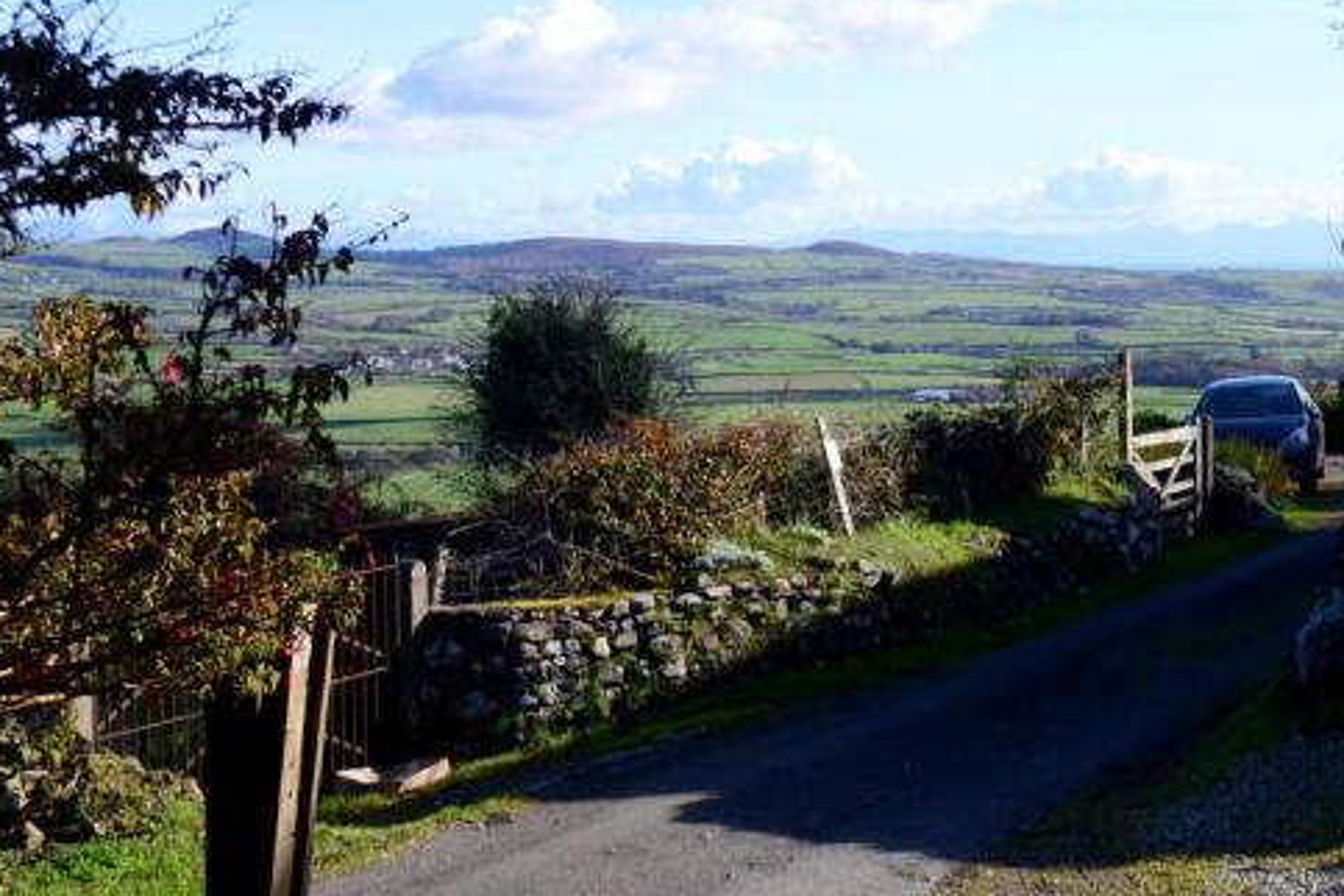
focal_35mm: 57
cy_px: 324
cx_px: 789
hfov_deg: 35.0
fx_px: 2128
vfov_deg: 23.7
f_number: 6.3
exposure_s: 1/1600
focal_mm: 28
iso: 800
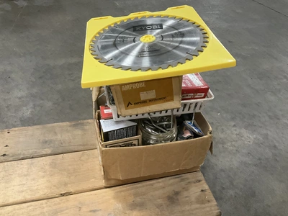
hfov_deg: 61.7
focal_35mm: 29
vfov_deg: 48.2
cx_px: 144
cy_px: 108
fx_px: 241
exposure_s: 1/60
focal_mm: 3
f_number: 1.8
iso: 250
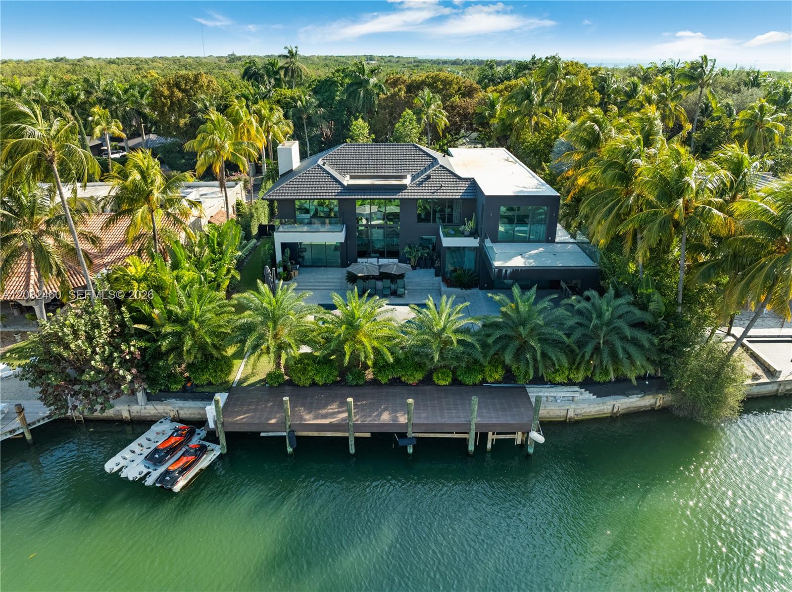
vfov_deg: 56.7
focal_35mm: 24
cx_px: 396
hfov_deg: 71.6
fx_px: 549
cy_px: 296
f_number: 5
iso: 100
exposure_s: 1/500
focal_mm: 12.29
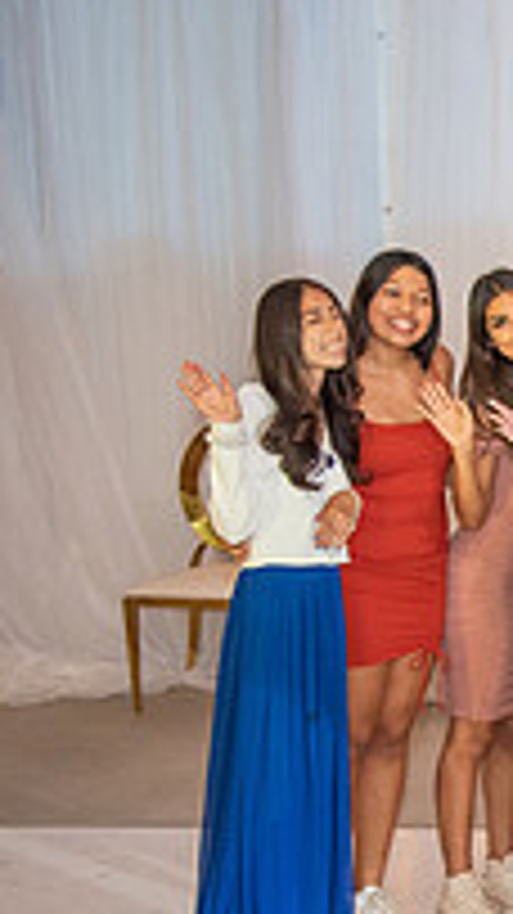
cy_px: 678
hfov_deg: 10.3
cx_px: 1143
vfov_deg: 20.2
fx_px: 2542
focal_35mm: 105
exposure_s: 1/160
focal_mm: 35
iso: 1000
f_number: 2.8
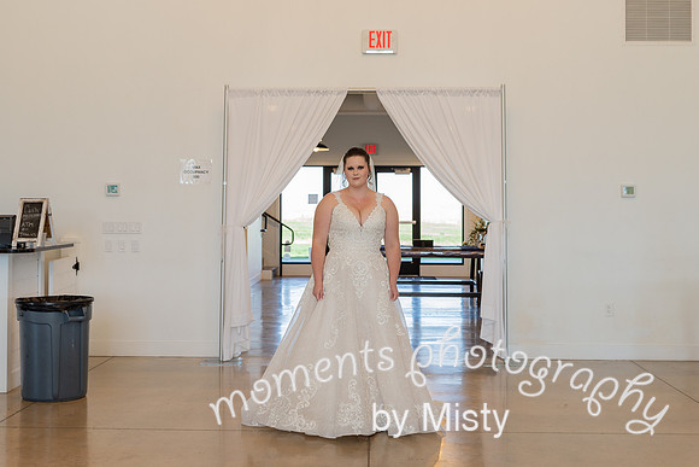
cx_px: 350
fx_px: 1018
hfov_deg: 37.9
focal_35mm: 52
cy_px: 199
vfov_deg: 25.8
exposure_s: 1/160
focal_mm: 45
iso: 320
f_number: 3.2
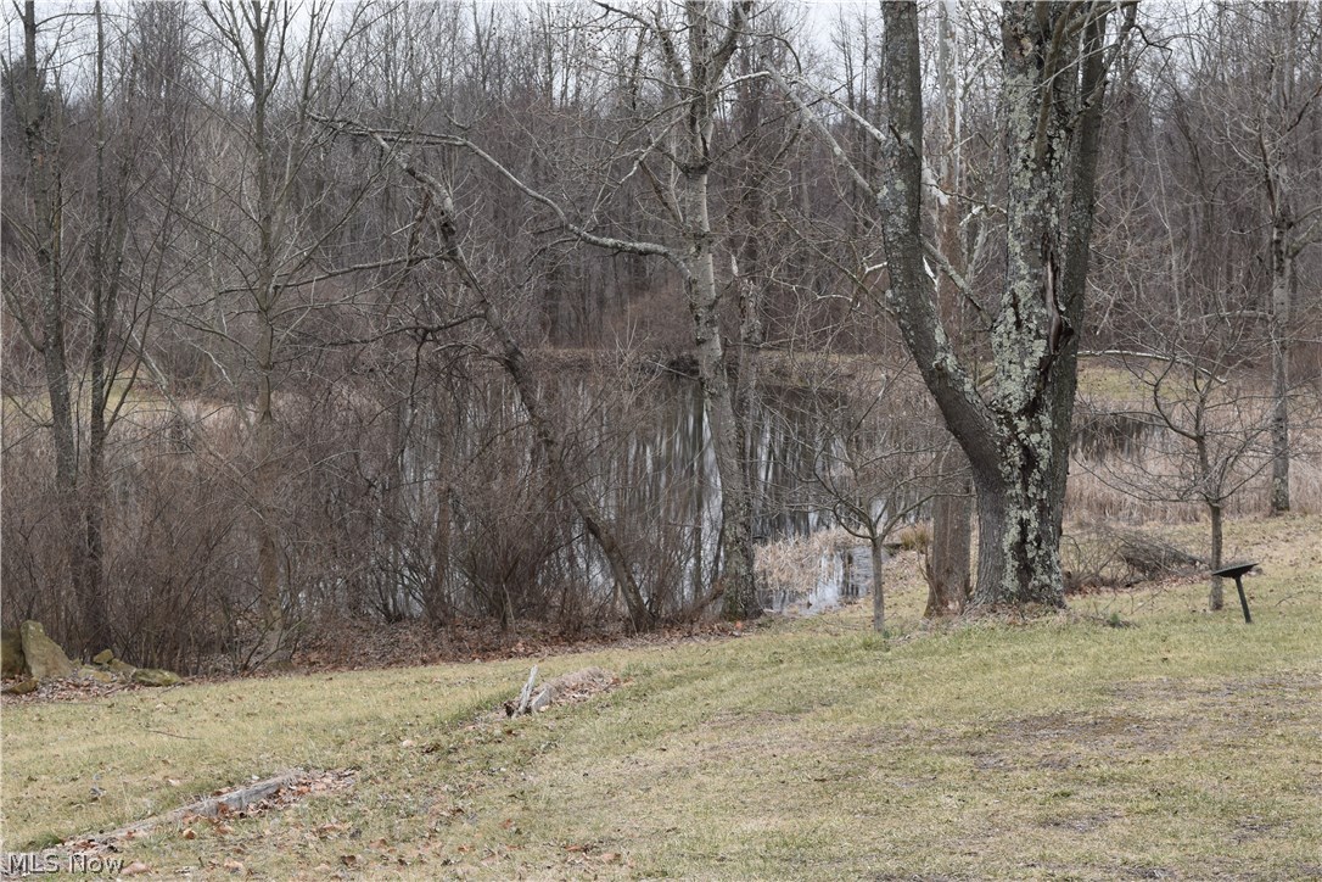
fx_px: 3029
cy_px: 441
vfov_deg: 16.6
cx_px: 661
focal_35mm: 82
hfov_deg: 24.6
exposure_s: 1/250
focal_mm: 55
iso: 360
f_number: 8
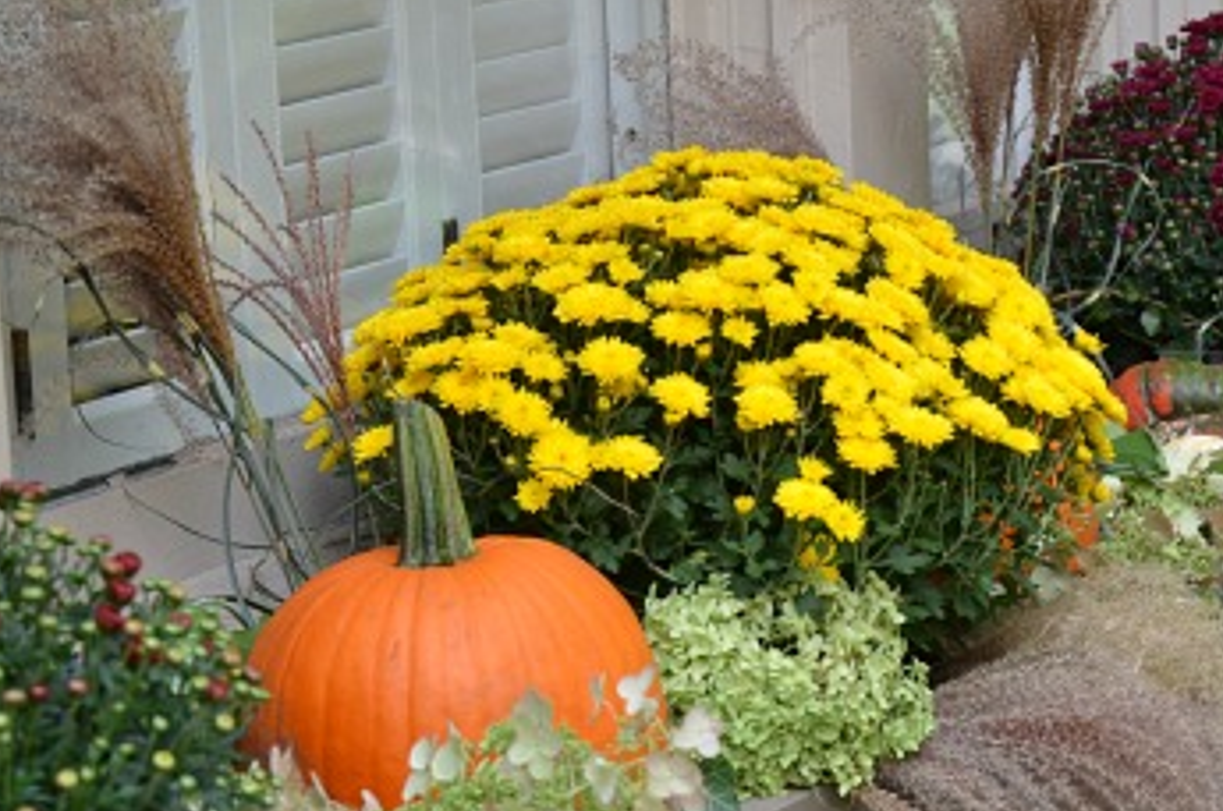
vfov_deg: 9.0
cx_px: 645
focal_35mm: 151
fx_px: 5123
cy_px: 597
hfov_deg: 13.6
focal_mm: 56
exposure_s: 1/250
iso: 500
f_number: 4.5
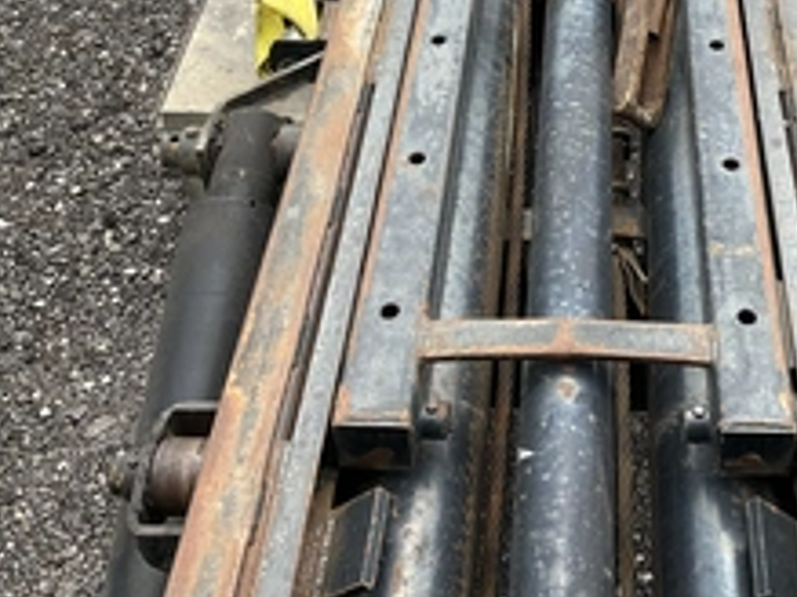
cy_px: 106
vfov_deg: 26.9
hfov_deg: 35.5
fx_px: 1220
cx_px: 590
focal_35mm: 53
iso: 25
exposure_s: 1/613
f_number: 1.8
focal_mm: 3
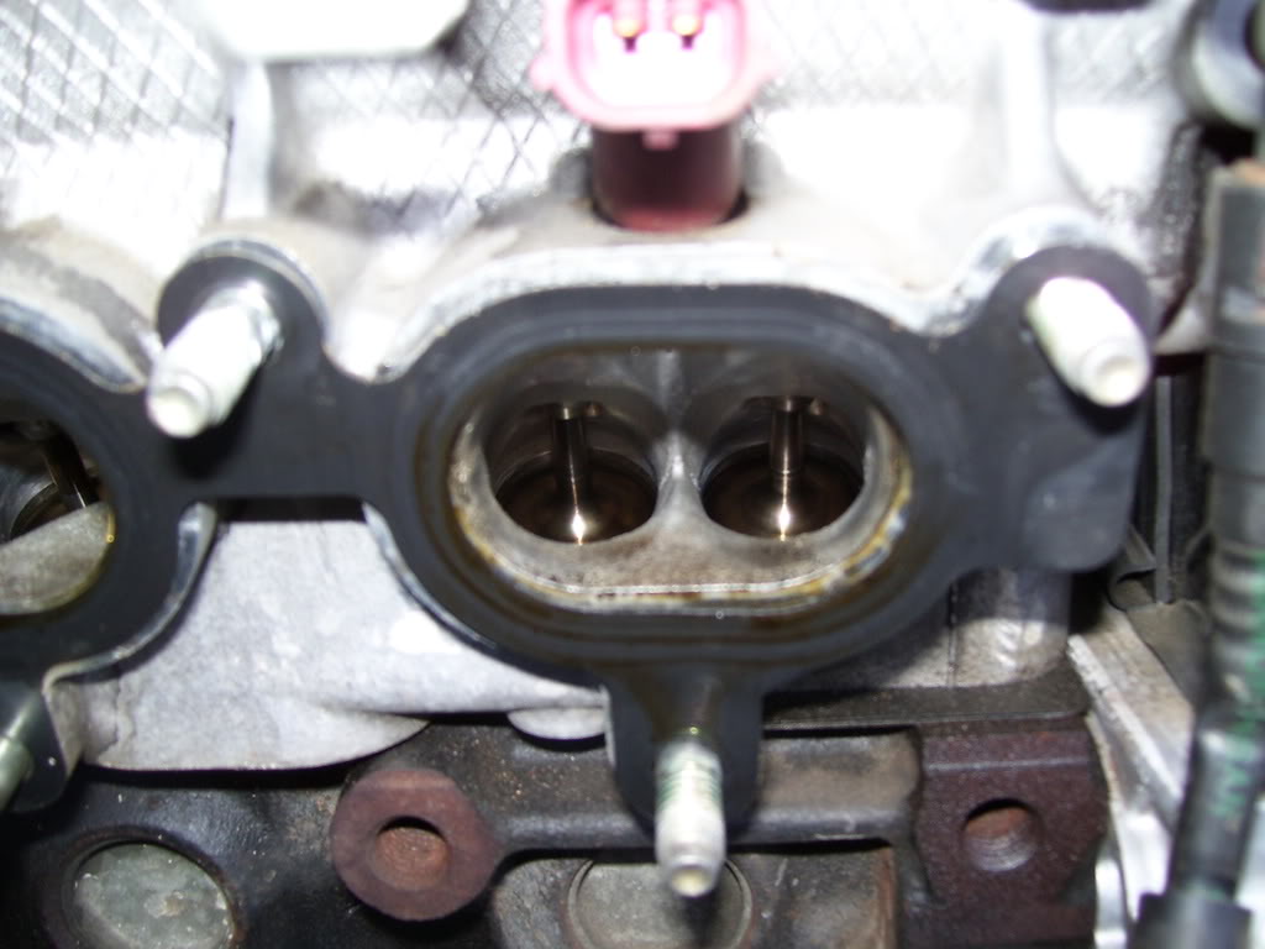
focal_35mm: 36
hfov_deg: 51.4
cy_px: 474
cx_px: 632
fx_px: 1316
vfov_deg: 39.7
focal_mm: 6
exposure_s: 1/60
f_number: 2.7
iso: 80
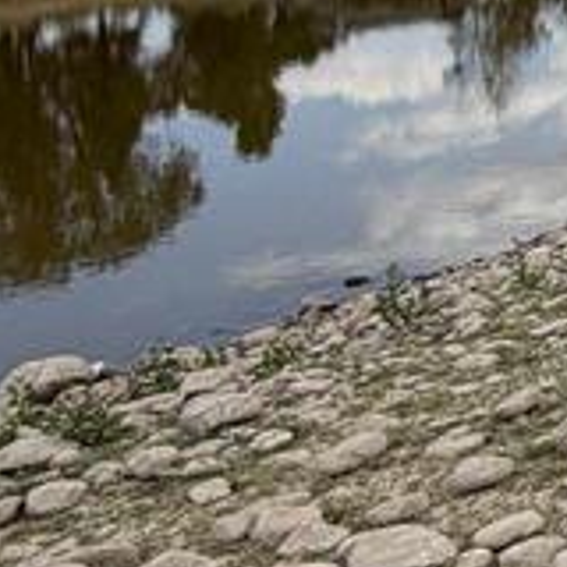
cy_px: -117
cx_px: 1464
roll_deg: +1.1
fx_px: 1464
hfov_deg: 13.5
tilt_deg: -2.4
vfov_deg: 20.5
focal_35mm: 79
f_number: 2.2
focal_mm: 2.22
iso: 20
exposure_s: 1/1189
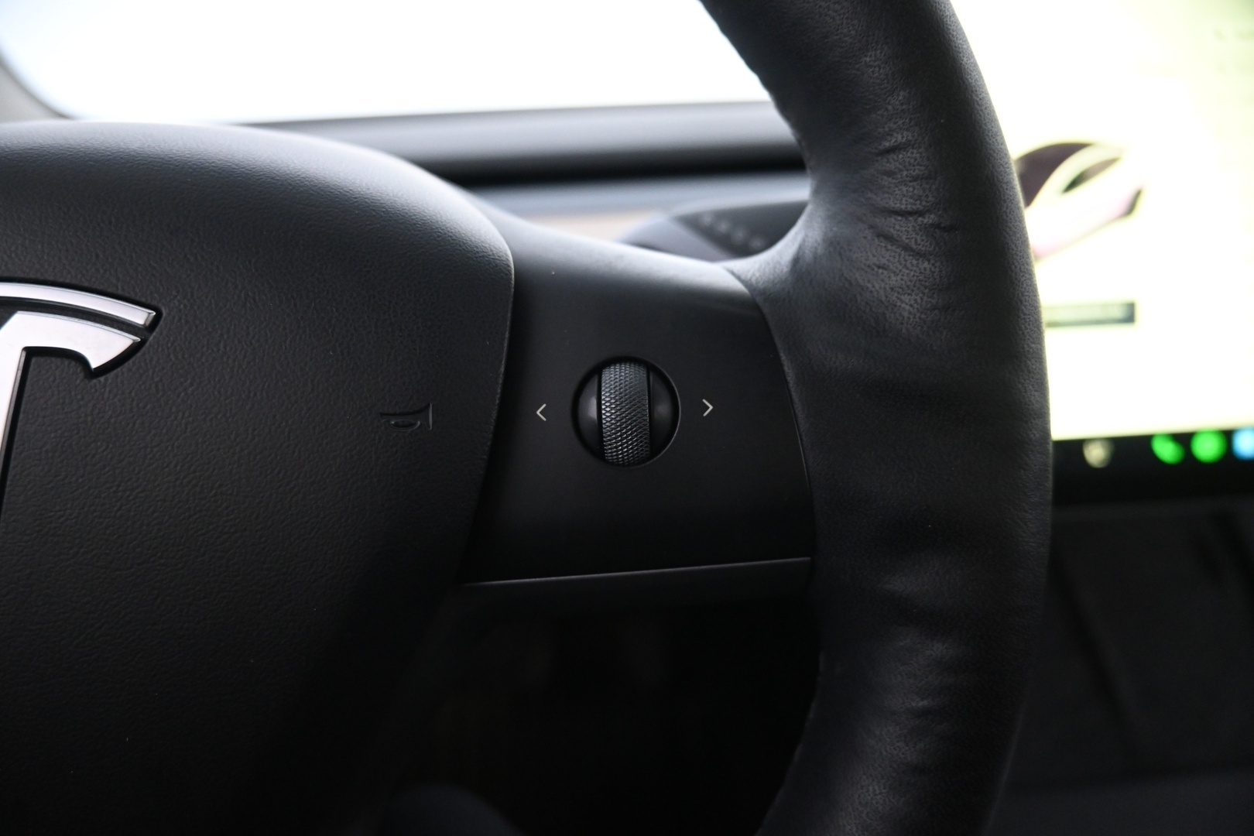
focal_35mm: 24
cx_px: 627
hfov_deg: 73.7
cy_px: 418
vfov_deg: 53.1
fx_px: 836
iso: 2500
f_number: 3.5
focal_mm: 16
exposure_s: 1/25
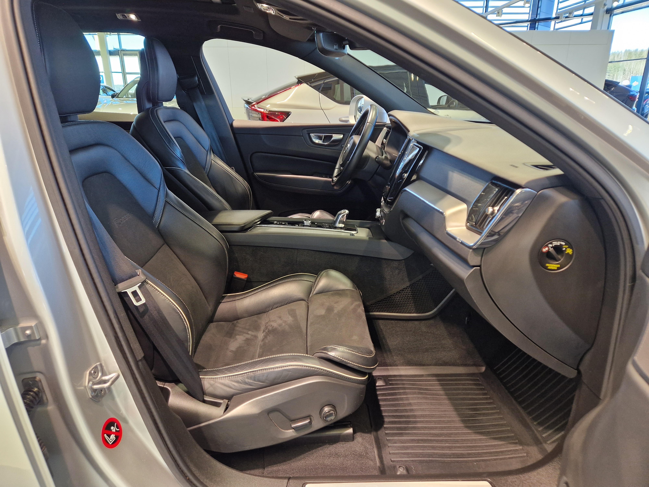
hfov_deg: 73.9
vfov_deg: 58.9
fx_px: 431
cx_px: 324
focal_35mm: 23
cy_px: 244
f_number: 1.8
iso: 200
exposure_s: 1/100
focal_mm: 5.4
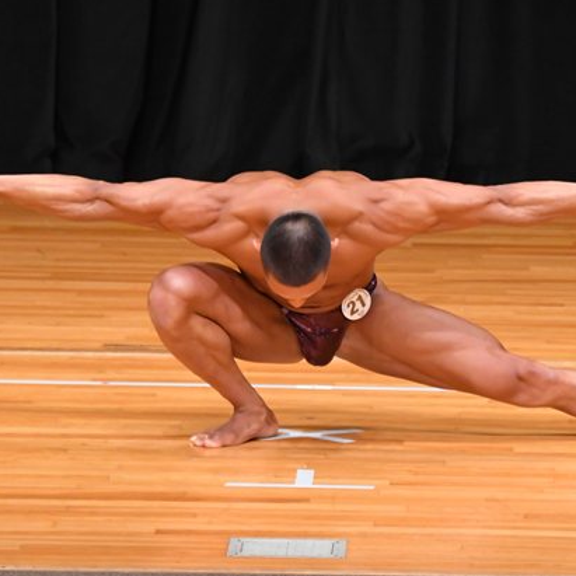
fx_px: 10411
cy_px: 263
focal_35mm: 553
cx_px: 380
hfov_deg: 3.2
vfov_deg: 3.2
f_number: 5.6
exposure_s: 1/400
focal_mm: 230
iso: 4000
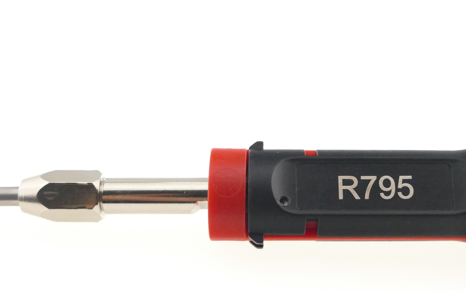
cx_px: 251
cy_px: 197
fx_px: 660
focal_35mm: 52
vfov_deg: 24.7
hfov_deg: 38.8
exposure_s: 1/400
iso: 1600
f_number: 3
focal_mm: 11.35
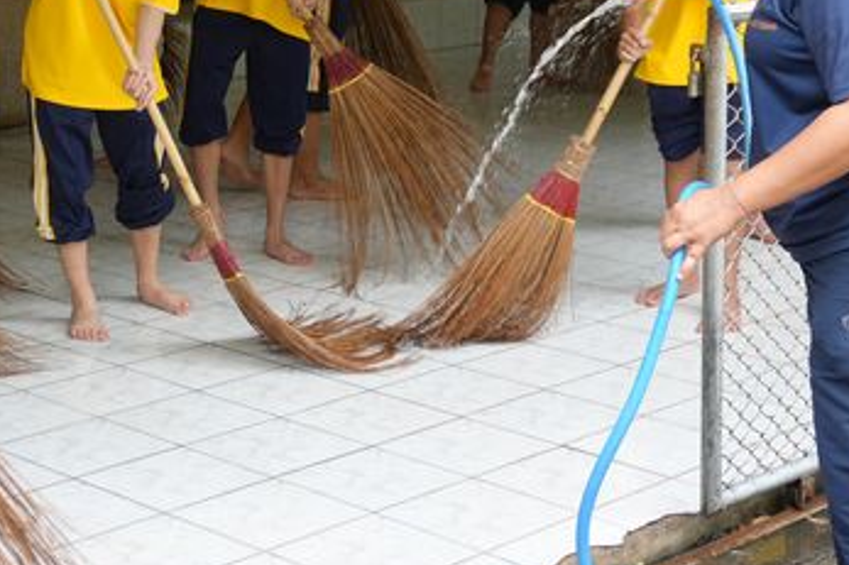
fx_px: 1956
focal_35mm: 83
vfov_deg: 16.3
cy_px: 105
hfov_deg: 24.5
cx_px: 374
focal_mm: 32
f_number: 5
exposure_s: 1/160
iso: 500
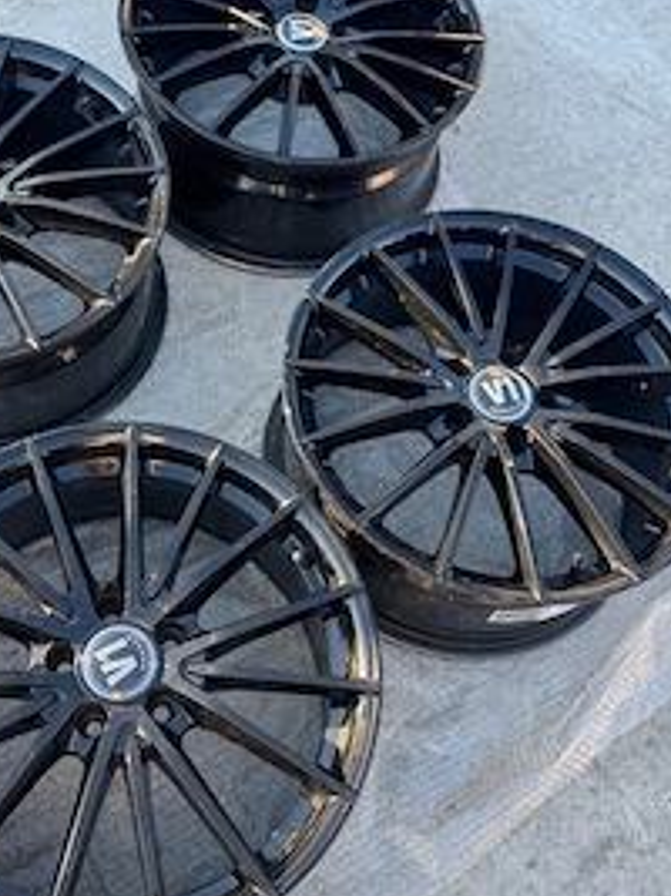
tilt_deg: -61.8
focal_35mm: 36
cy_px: 440
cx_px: 238
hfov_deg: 39.3
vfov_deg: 51.4
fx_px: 931
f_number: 1.78
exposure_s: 1/311
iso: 80
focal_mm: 6.76
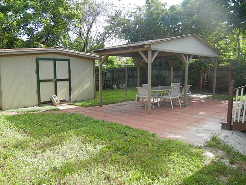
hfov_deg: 60.0
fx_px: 213
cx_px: 123
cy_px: 92
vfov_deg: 46.8
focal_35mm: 30
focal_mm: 5.4
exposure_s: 1/230
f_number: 3.5
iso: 160
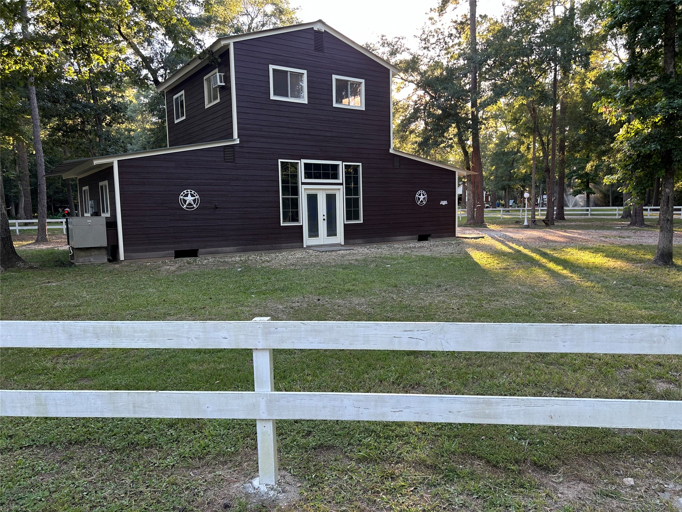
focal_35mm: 26
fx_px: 512
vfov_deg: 53.1
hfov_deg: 67.3
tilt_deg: -5.9
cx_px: 341
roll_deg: +1.6
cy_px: 256
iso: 50
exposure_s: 1/121
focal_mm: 5.7
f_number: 1.5
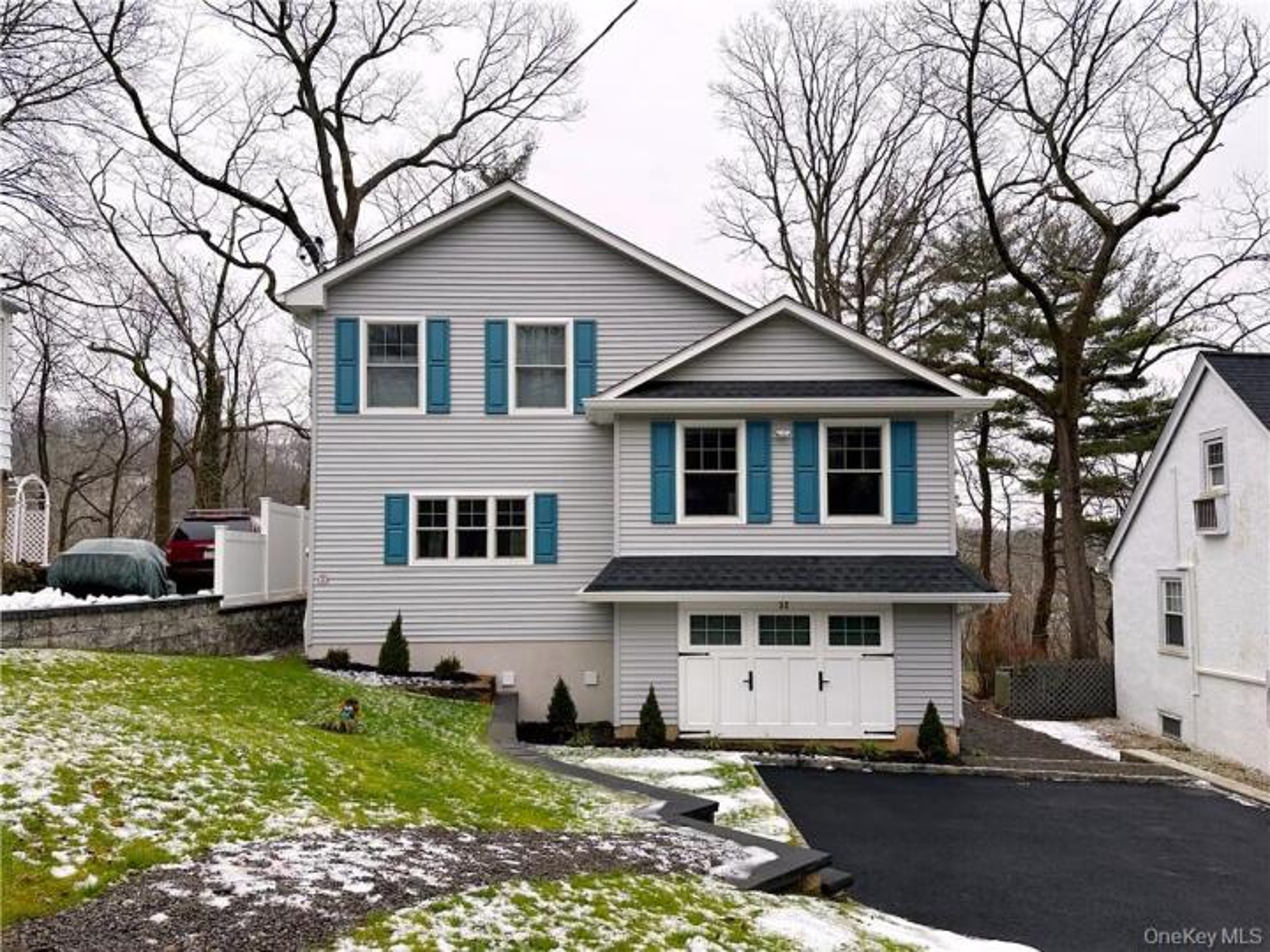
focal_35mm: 24
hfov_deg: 71.6
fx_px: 881
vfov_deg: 56.8
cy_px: 476
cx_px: 635
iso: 80
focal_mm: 6.9
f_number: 1.8
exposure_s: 1/797
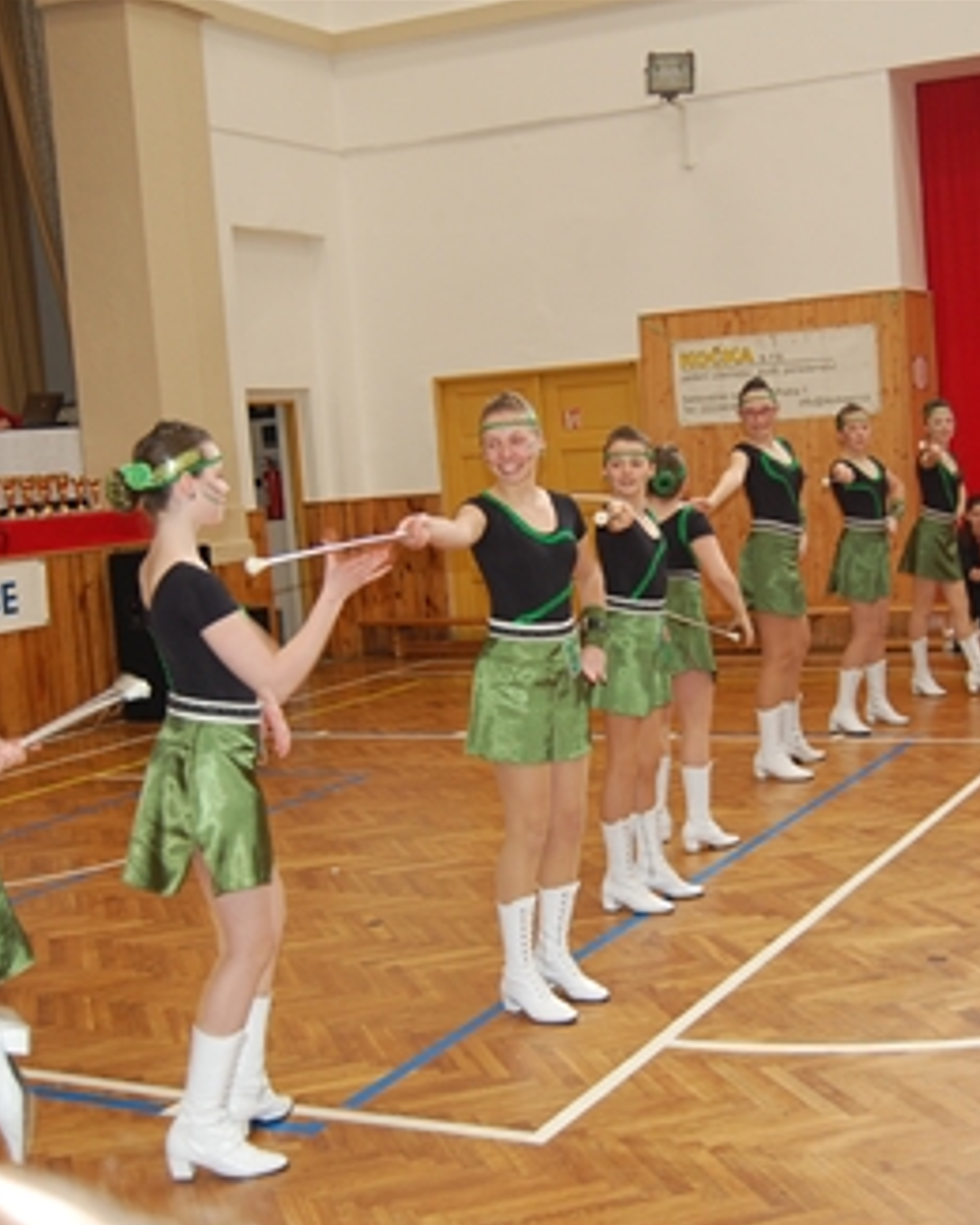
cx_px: 611
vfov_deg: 37.5
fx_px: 1803
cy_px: 618
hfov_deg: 30.3
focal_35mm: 50
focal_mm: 23
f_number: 3.8
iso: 400
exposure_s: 1/60
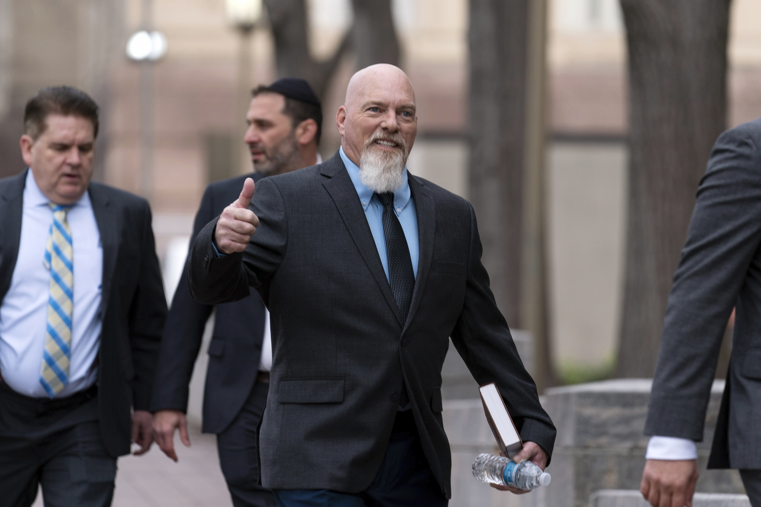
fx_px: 4227
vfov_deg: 6.9
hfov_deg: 10.3
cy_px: 254
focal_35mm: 200
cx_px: 380
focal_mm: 200
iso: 500
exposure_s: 1/500
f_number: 3.5
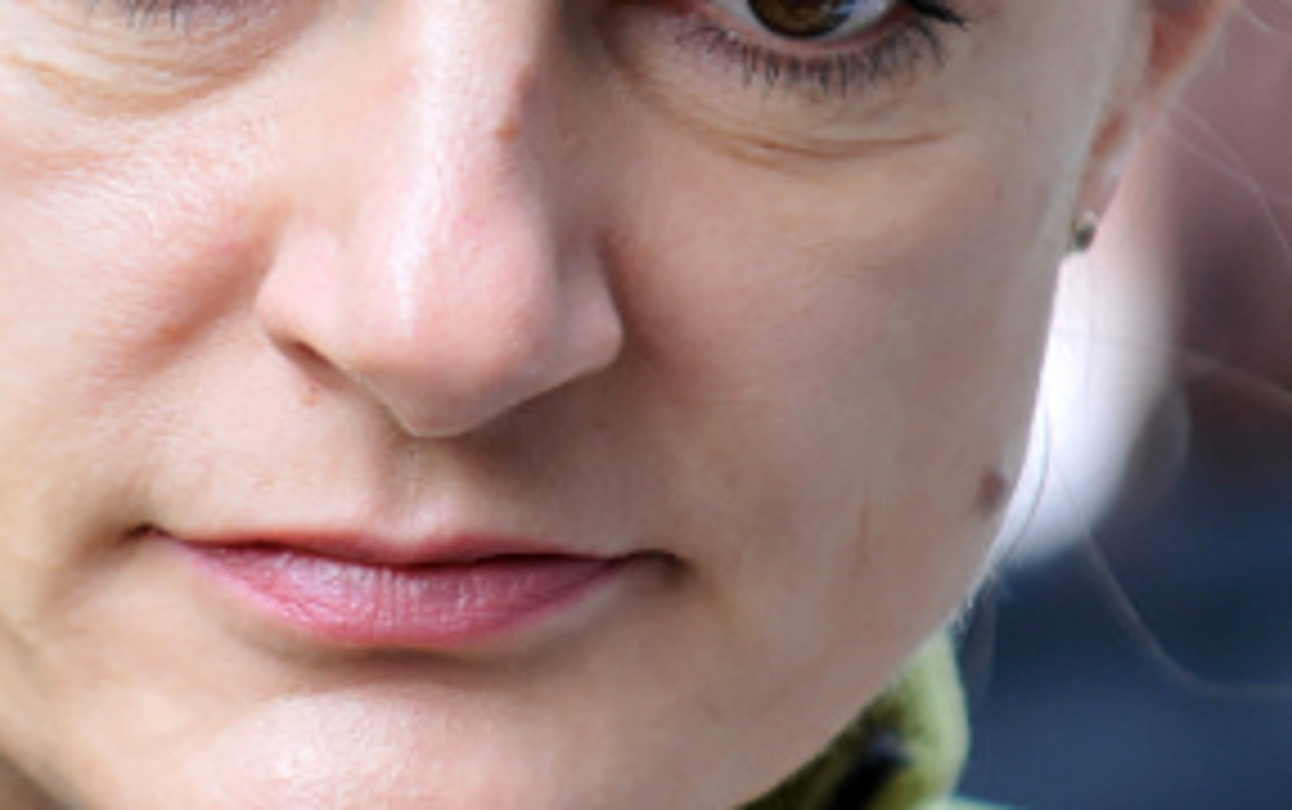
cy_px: 50
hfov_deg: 2.2
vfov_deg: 1.4
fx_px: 33836
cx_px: 475
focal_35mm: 960
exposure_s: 1/125
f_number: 2.8
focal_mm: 200
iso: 200
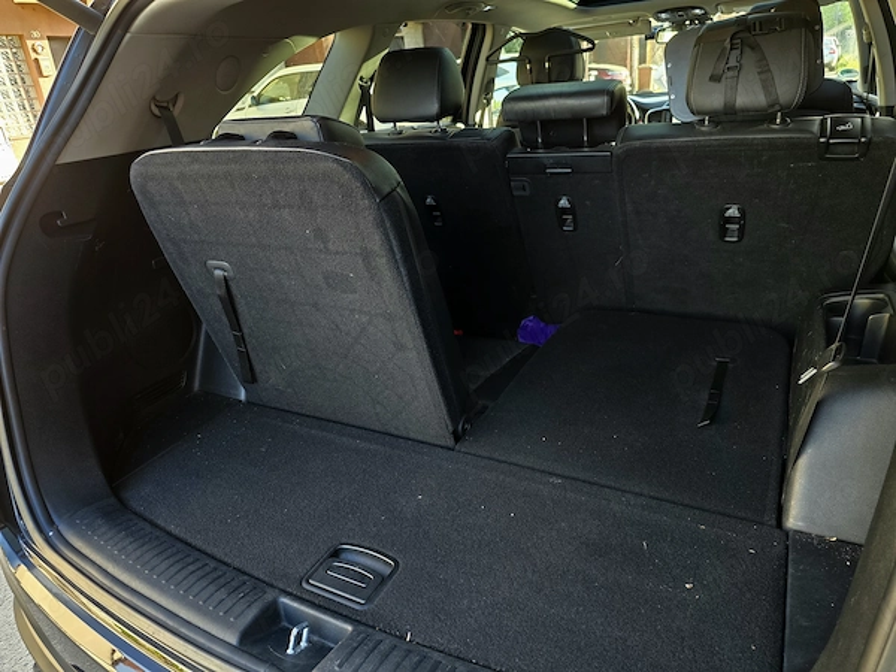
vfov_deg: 58.9
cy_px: 336
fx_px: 595
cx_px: 448
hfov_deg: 73.9
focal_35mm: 23
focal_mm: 6.3
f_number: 1.7
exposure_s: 1/101
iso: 160
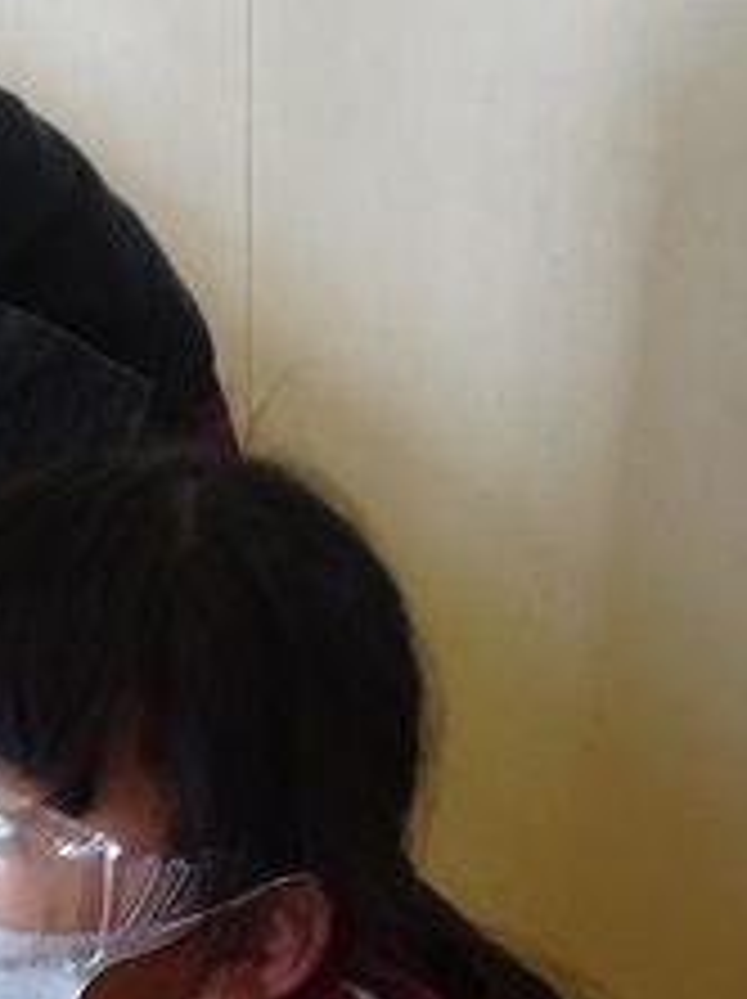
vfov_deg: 18.5
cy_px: 713
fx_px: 3056
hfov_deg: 12.6
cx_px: -639
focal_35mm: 106
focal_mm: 4.1
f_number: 3.5
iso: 80
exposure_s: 1/30
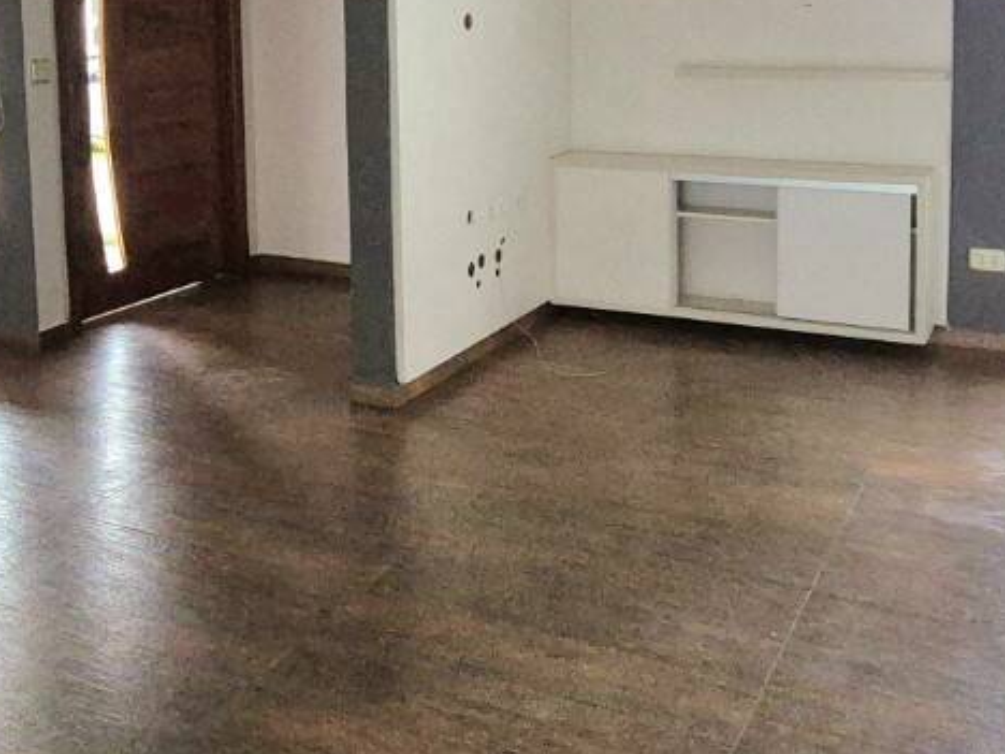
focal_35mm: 40
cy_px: 99
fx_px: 1161
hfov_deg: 46.4
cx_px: 382
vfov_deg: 34.3
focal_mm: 2.2
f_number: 2.2
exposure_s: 1/60.2
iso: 1600
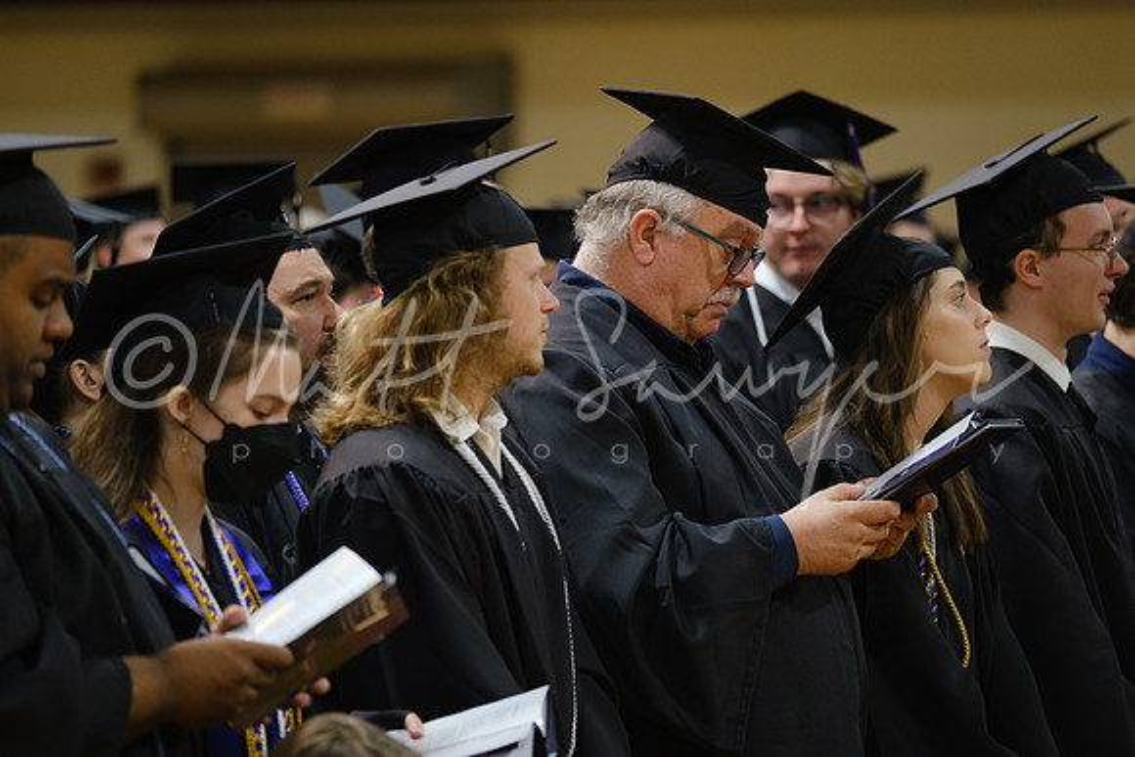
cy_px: 378
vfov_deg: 6.5
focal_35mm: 210
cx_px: 568
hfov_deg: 9.8
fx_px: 6622
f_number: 2.8
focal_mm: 140
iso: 1250
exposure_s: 1/100
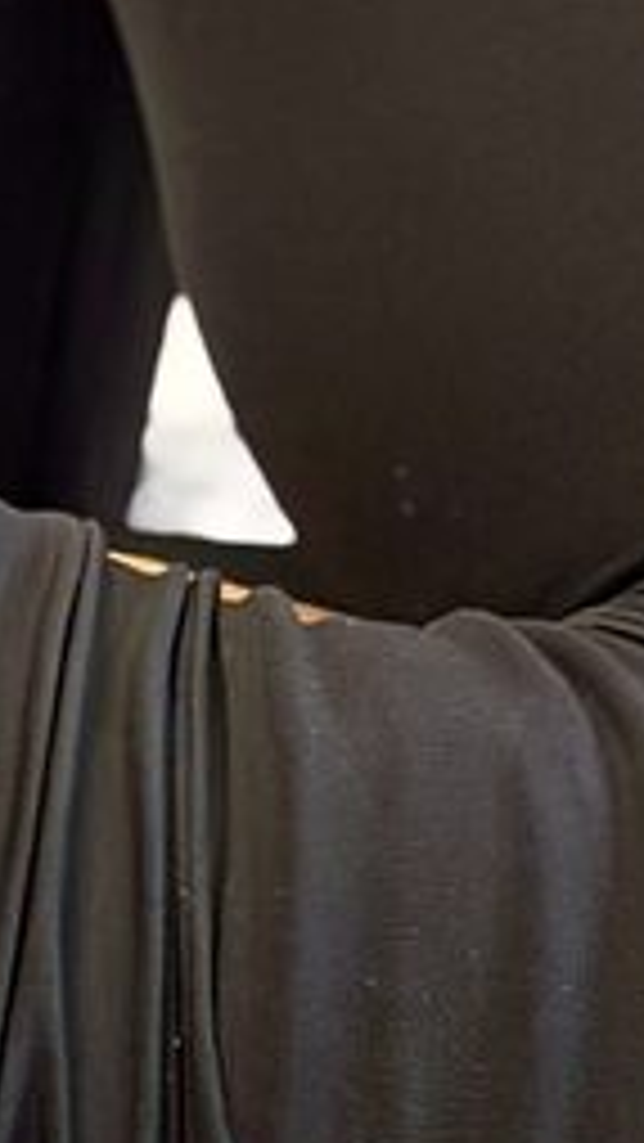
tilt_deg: -15.8
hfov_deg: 4.8
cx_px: -653
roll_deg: -0.7
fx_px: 7493
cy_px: -706
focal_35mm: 247
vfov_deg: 8.5
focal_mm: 6.76
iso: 200
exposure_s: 1/60
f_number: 1.78
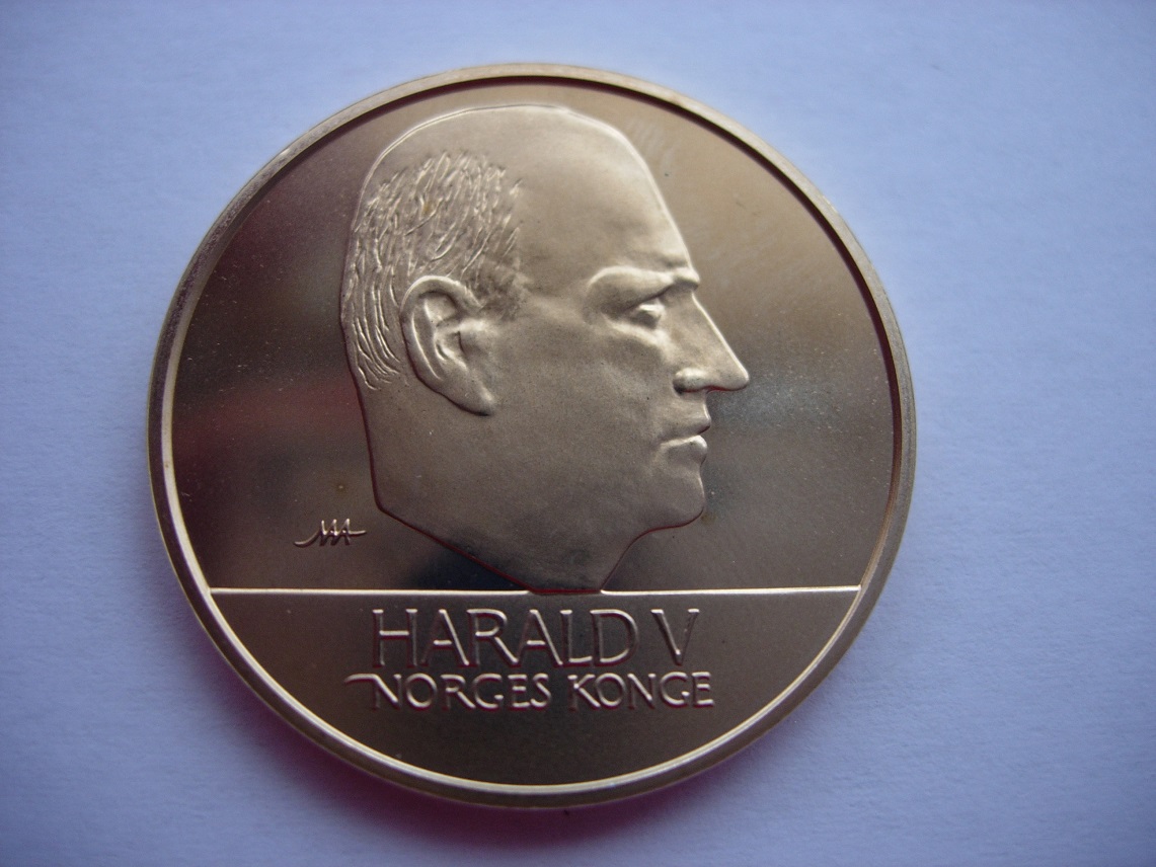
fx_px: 1269
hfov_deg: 49.0
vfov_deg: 37.7
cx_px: 578
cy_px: 434
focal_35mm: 38
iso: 64
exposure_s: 1/32
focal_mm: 7.8
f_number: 2.8
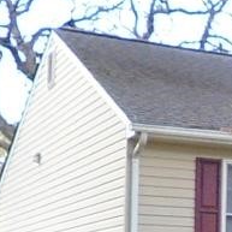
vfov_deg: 14.1
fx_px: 925
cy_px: 222
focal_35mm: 122
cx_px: 385
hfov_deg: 13.2
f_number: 3.2
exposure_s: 1/640
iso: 400
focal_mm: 4.6
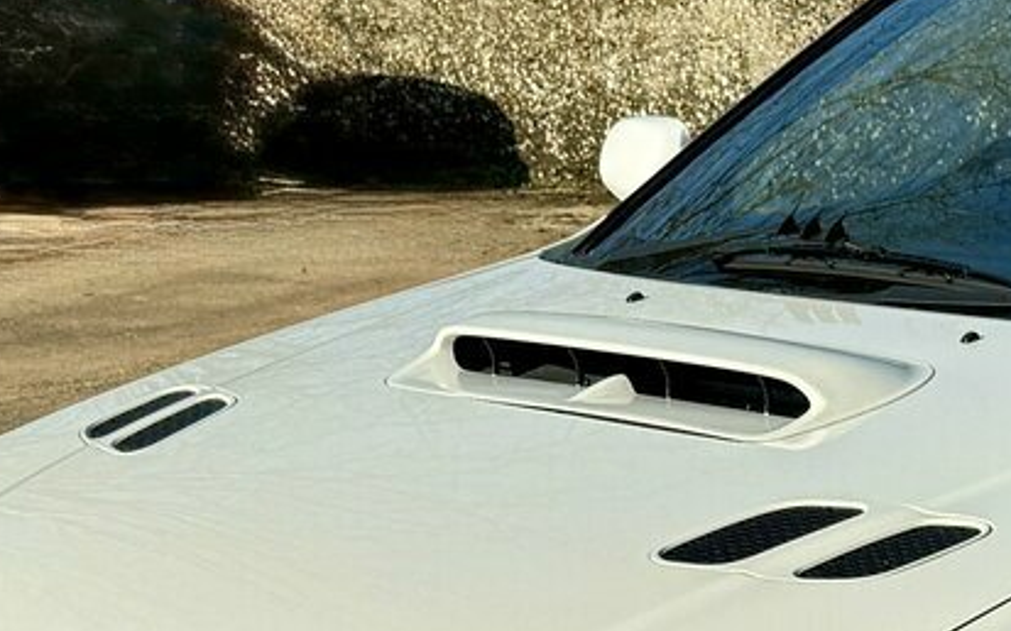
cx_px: 1077
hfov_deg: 26.0
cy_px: 675
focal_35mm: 74
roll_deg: +3.5
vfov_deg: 17.1
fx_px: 2039
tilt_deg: -20.8
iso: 80
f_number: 1.78
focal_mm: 6.76
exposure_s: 1/2525
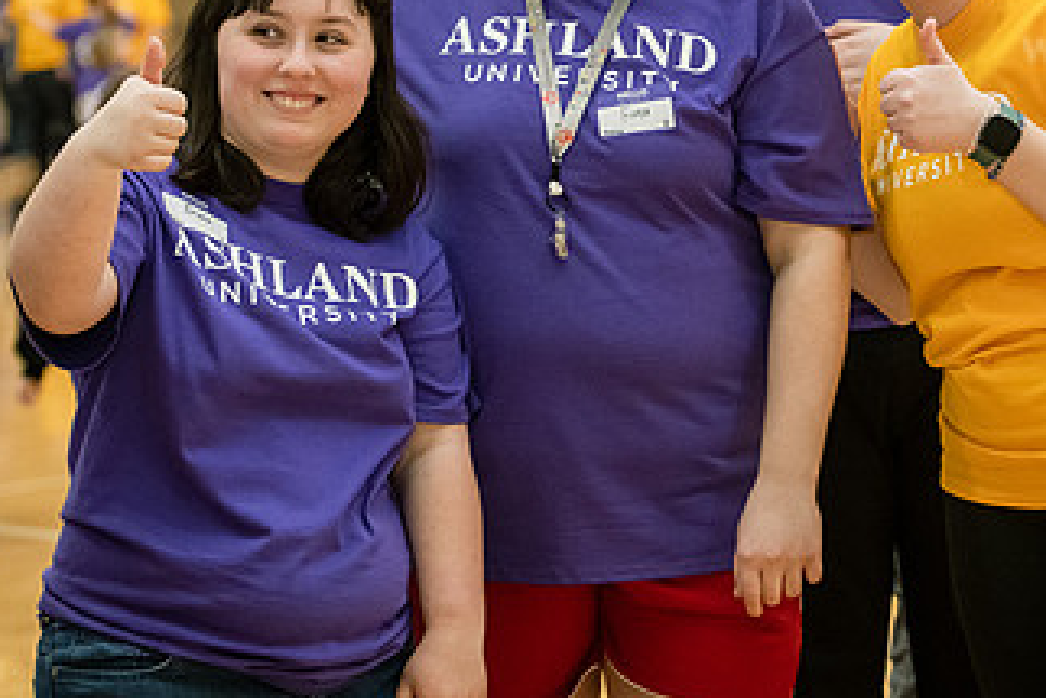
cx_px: 874
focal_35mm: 144
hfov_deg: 14.1
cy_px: 115
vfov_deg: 9.5
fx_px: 4186
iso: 4000
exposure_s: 1/200
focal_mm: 80
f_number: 4
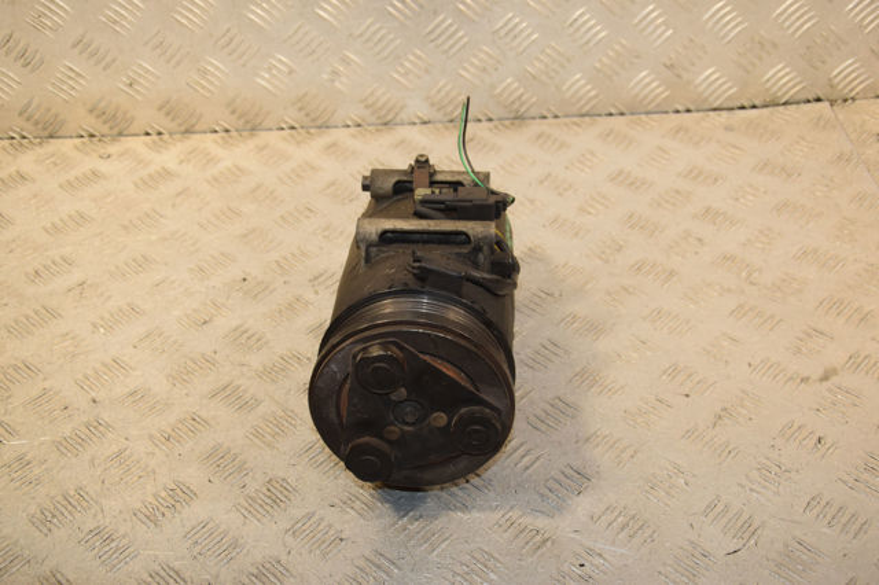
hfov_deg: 41.1
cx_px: 440
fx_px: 1171
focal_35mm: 48
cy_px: 292
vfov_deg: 28.0
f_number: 6.3
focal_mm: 32
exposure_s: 1/200
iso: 800
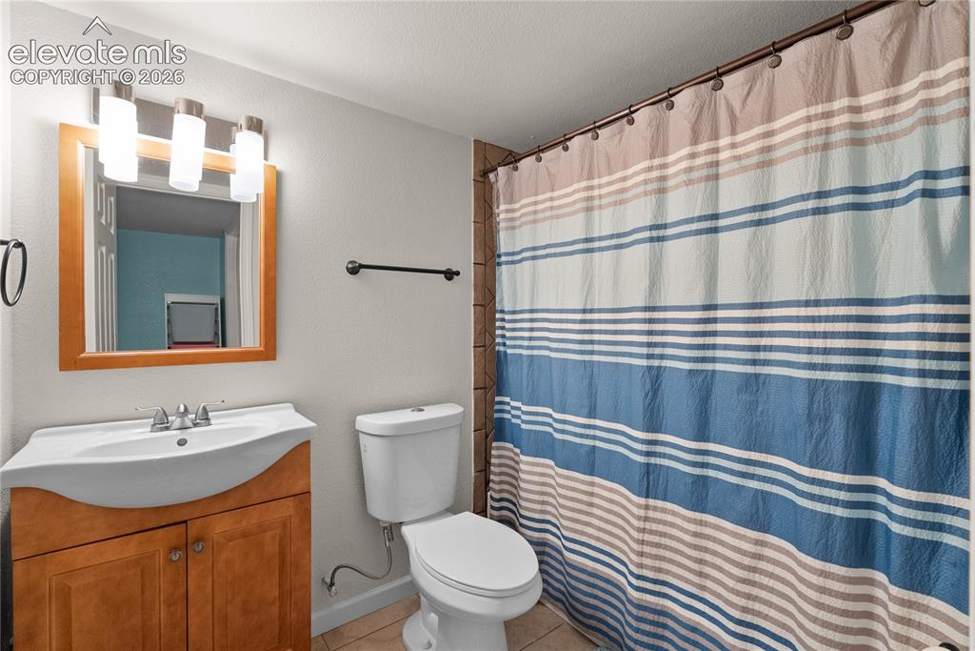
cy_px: 326
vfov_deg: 73.8
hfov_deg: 96.7
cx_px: 488
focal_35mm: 16
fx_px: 433
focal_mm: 16
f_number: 7.1
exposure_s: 1/50
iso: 4000
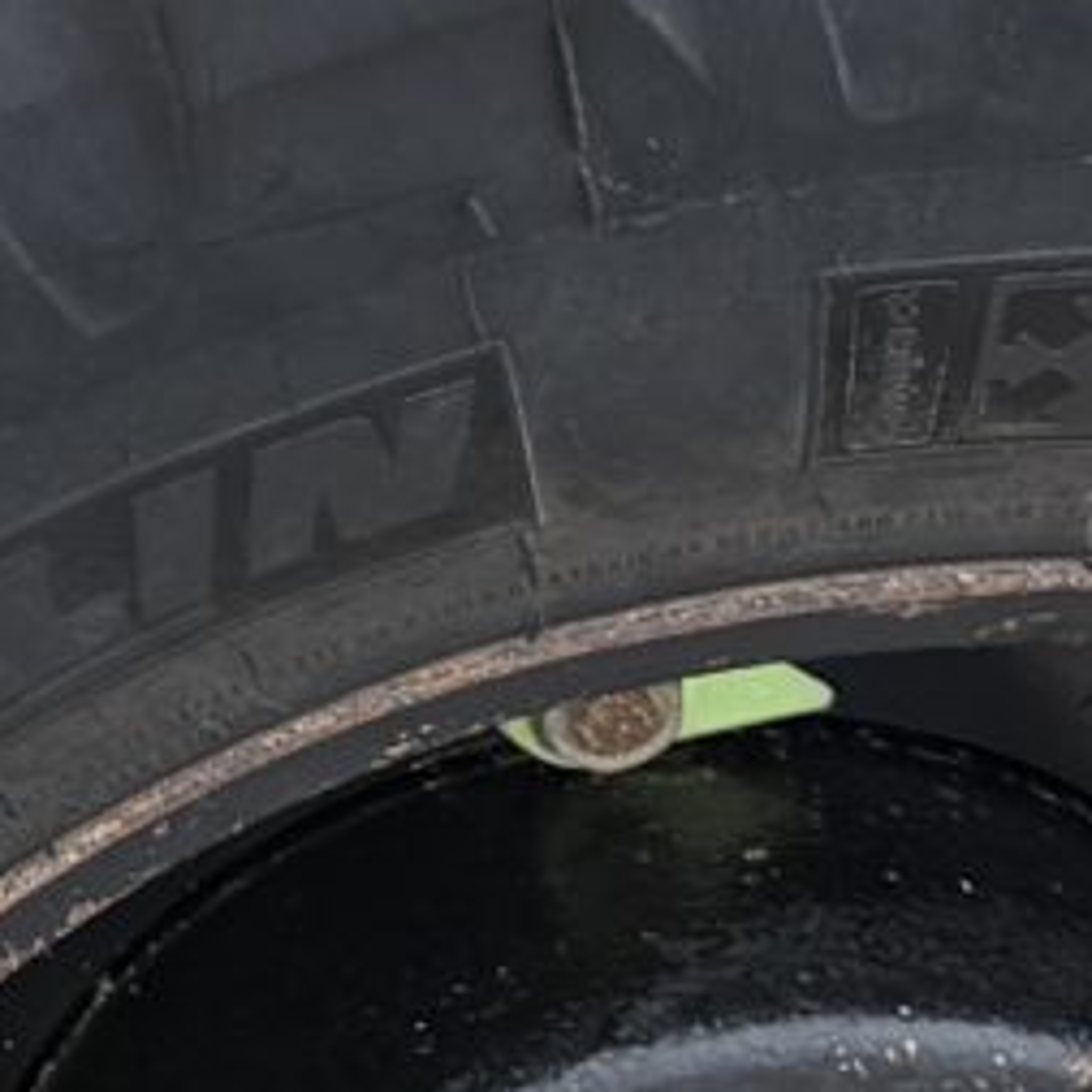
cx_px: -2011
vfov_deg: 8.0
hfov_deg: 7.3
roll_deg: -4.1
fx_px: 7673
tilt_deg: -25.2
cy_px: -380
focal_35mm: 215
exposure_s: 1/532
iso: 80
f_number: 1.78
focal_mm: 6.76
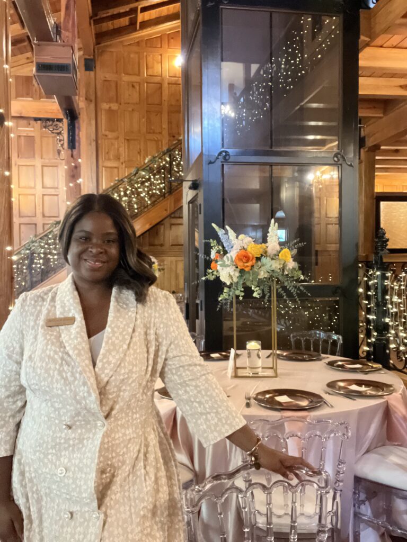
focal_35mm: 30
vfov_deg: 60.0
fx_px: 470
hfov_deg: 46.8
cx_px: 204
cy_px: 271
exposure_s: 1/15
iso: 1000
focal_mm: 2.71
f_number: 2.2
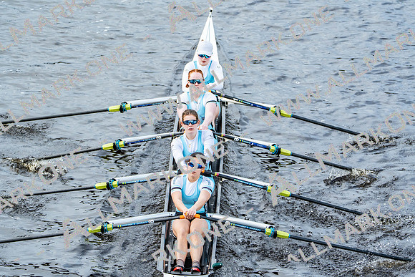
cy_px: 138
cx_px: 208
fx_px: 4312
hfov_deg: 5.5
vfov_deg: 3.7
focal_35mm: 374
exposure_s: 1/1250
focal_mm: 374
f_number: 6.3
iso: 1250
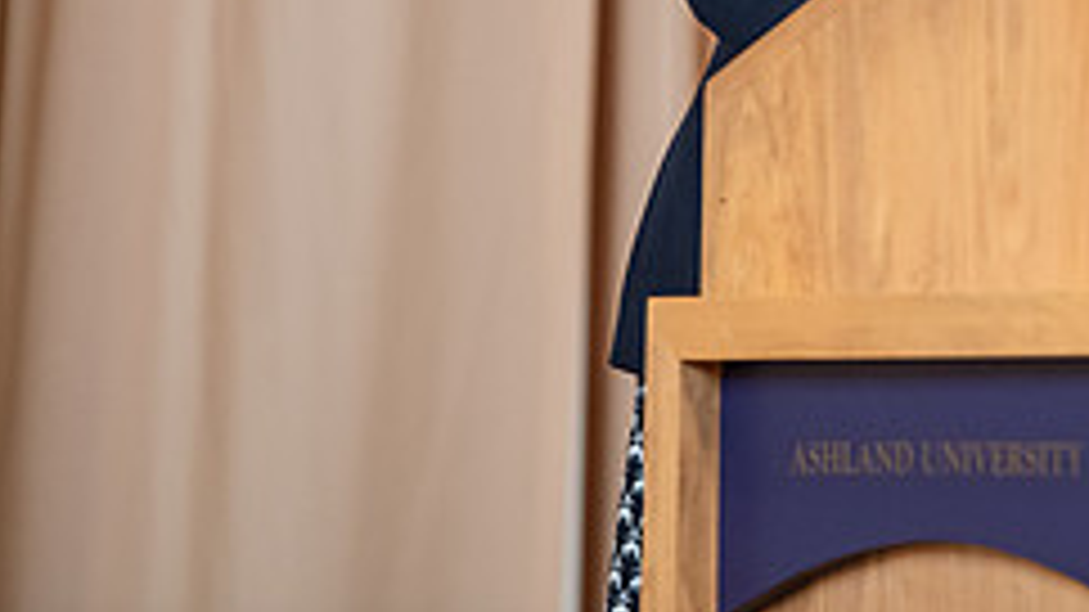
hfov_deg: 4.8
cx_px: 1102
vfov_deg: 2.7
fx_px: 13049
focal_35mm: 452
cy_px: -227
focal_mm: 180
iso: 1600
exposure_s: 1/200
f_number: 3.2
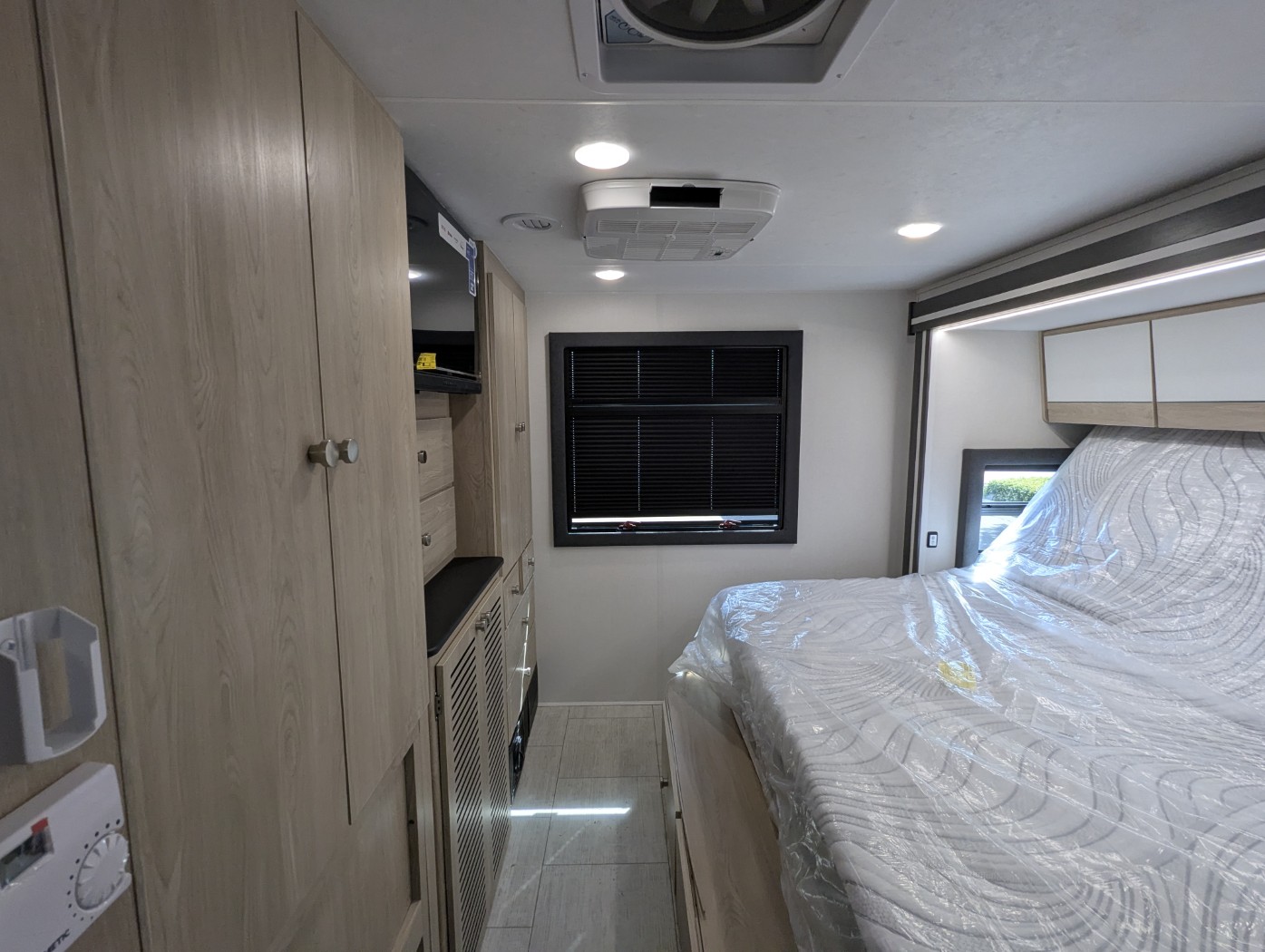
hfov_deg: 94.4
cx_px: 632
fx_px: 585
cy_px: 476
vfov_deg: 78.2
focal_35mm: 16
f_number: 2.2
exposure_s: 1/100
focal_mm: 2.35
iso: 81
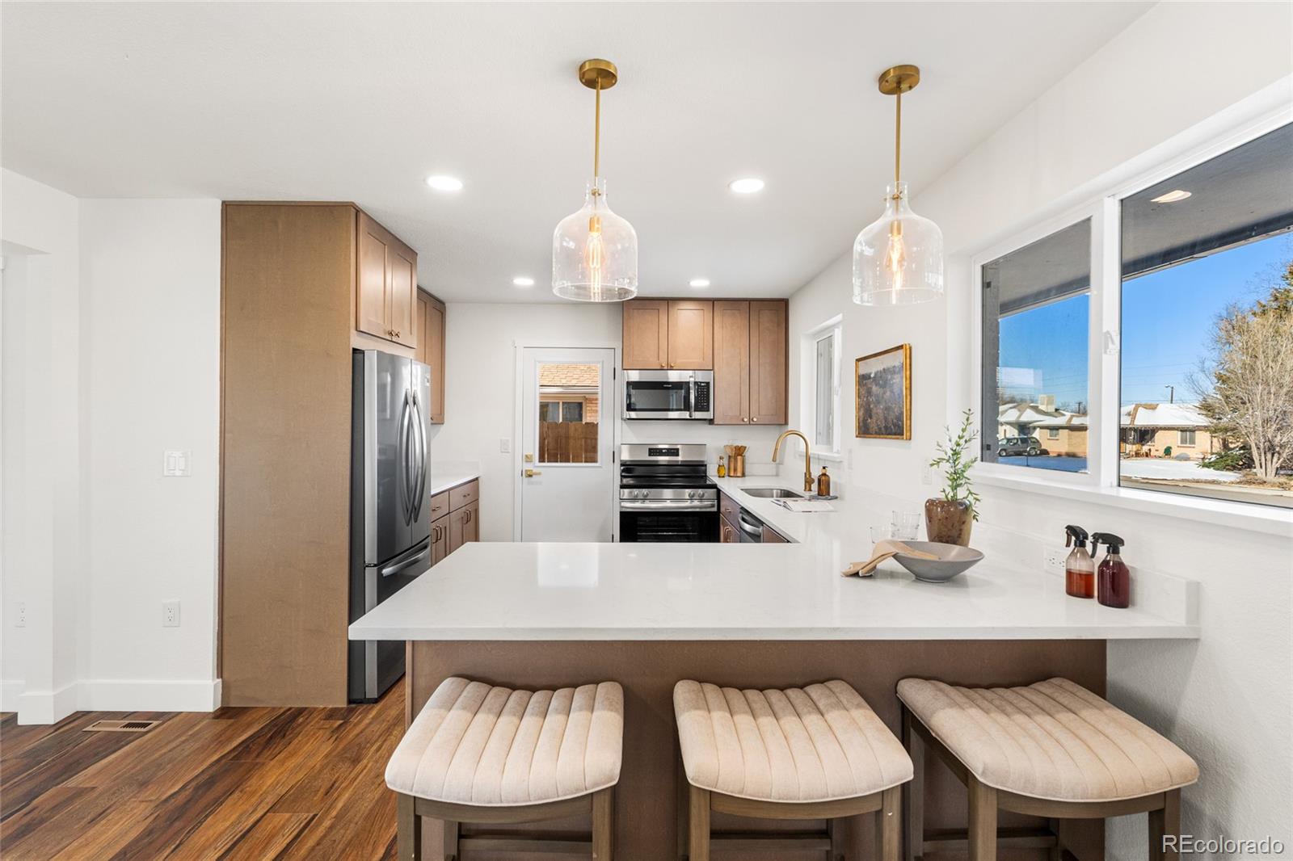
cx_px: 646
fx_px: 575
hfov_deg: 96.7
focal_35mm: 16
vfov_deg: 73.7
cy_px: 430
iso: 800
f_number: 8
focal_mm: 16
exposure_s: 1/50
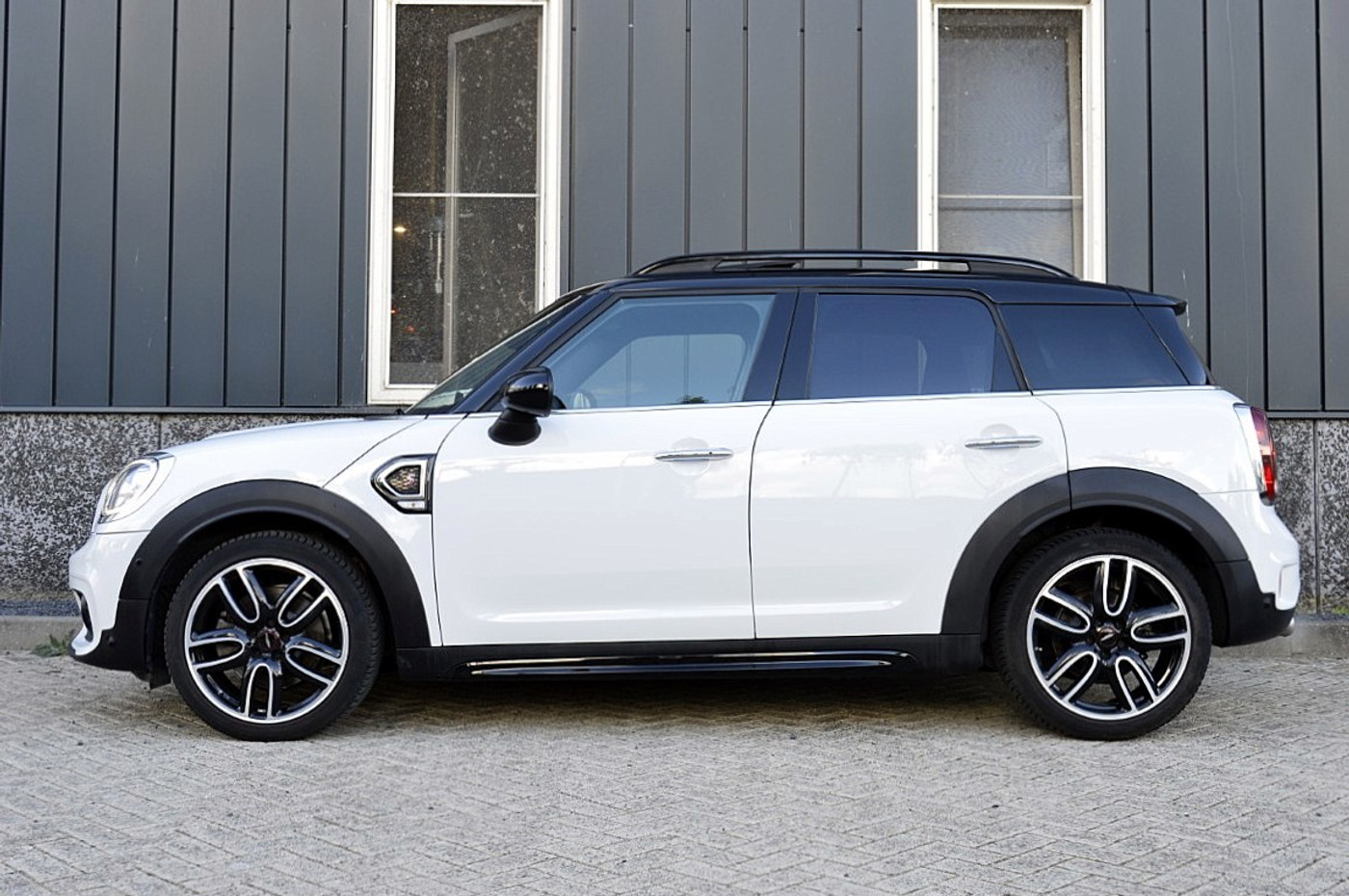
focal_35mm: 40
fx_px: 1516
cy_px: 448
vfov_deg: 32.9
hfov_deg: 48.0
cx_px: 674
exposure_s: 1/80
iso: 400
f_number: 8
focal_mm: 27
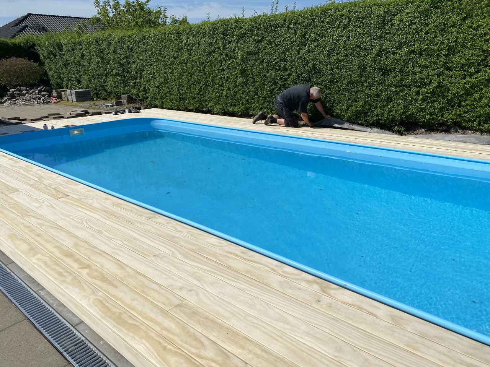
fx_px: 368
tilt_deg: -18.2
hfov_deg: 67.3
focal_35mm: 26
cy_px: 184
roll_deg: +0.4
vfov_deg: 53.1
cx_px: 245
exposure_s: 1/7692
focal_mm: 4.25
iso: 32
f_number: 1.8
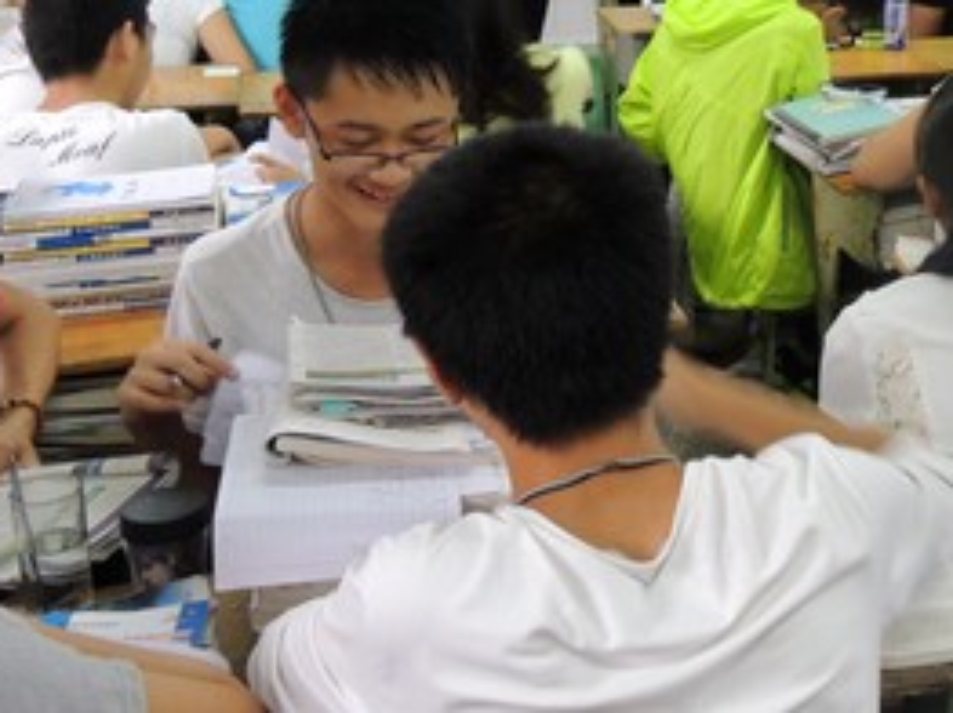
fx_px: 1733
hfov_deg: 30.3
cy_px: 42
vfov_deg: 22.6
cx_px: 709
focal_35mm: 63
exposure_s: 1/15
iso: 400
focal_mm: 5.8
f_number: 3.2
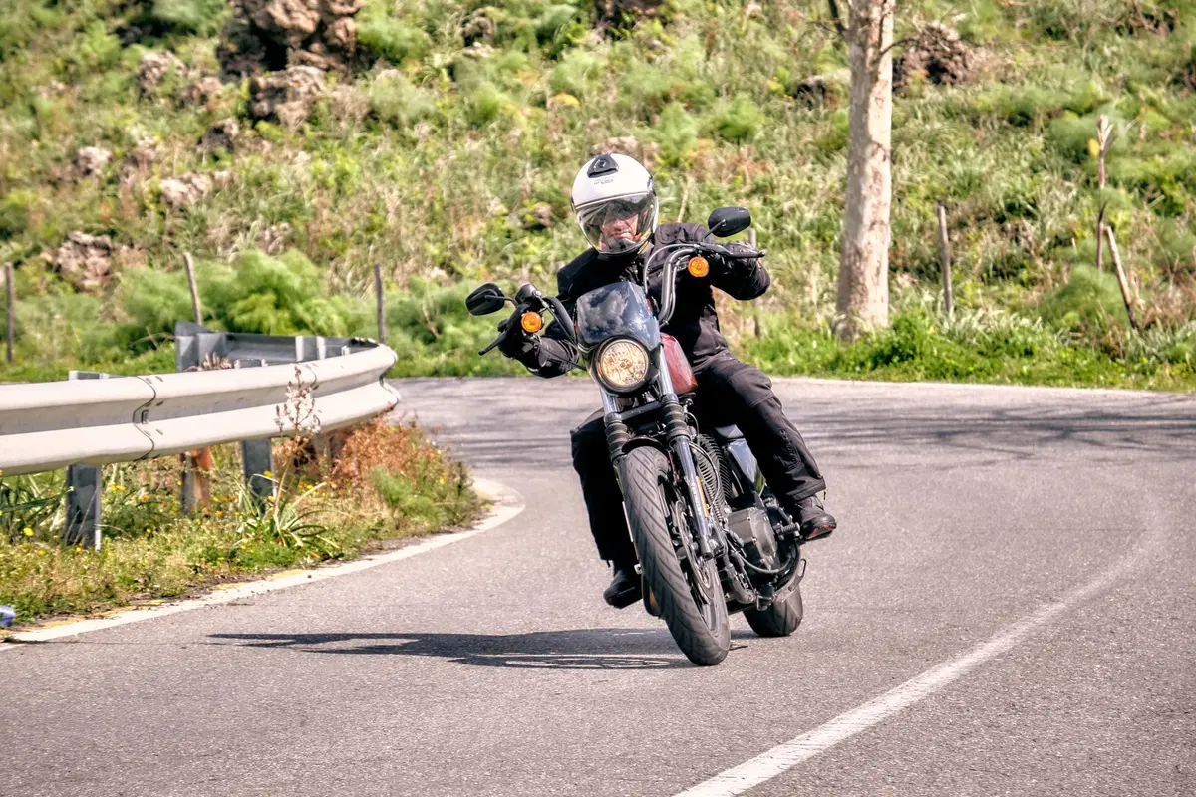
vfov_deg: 6.8
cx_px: 598
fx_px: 6744
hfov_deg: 10.1
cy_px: 398
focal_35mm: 203
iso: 800
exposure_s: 1/1000
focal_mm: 135
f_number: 9
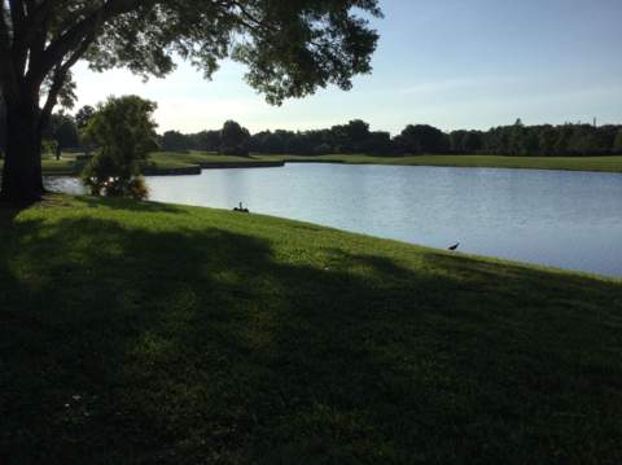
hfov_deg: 58.4
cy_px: 232
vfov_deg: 45.4
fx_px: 556
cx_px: 311
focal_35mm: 31
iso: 25
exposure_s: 1/2203
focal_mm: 3.3
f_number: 2.4
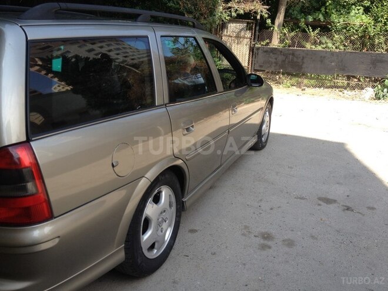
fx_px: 392
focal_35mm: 35
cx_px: 194
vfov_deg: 40.7
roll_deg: -3.8
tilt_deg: -17.2
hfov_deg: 52.6
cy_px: 146
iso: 50
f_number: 2.4
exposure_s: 1/435
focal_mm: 4.28
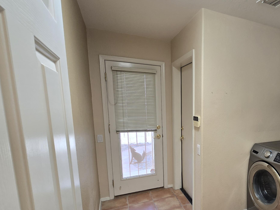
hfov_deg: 72.4
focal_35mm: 21
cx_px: 216
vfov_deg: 62.8
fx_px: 170
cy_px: 128
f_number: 2.2
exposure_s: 1/60
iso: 125
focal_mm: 2.2
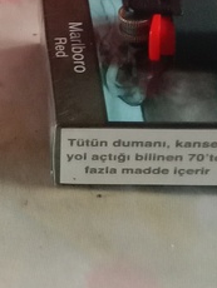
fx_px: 834
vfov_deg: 18.5
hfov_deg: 13.8
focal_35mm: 100
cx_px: -119
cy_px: -66
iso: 907
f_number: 2.2
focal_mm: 3.4
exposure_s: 1/16.7
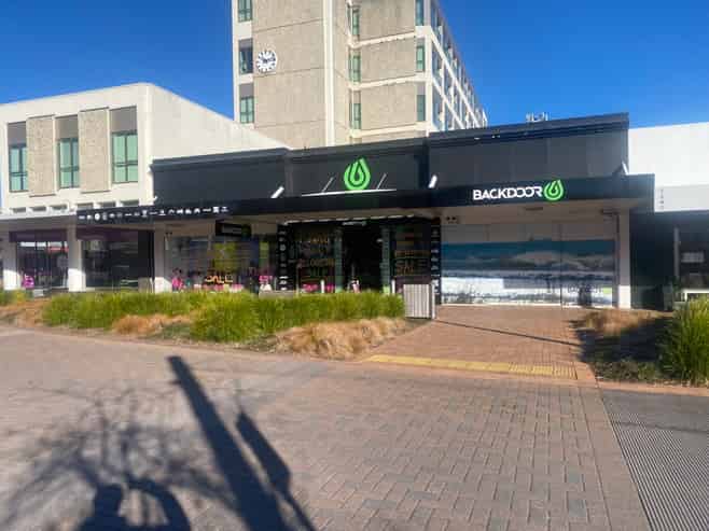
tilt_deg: -0.3
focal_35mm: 26
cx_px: 354
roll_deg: +1.4
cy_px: 266
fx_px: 532
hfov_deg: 67.3
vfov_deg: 53.0
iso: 32
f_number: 1.8
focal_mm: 4.25
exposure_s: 1/2755
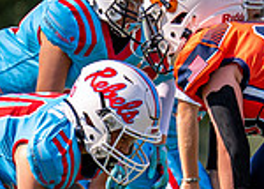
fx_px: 10792
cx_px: 94
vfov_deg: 1.0
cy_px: 203
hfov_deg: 1.4
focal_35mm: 1440
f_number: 2.8
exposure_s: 1/2000
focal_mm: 200
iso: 125
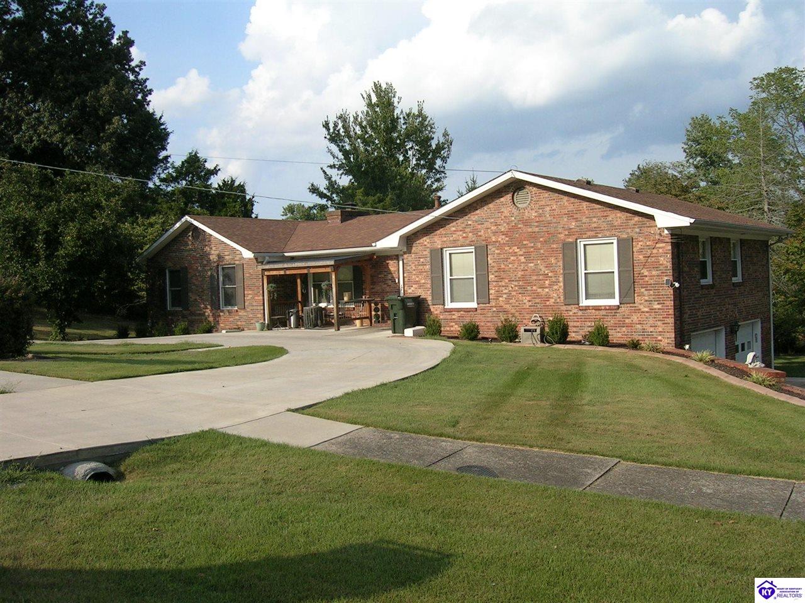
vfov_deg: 40.7
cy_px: 302
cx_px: 402
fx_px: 814
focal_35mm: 35
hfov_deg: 52.6
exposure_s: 1/377
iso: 50
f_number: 4.8
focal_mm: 5.4
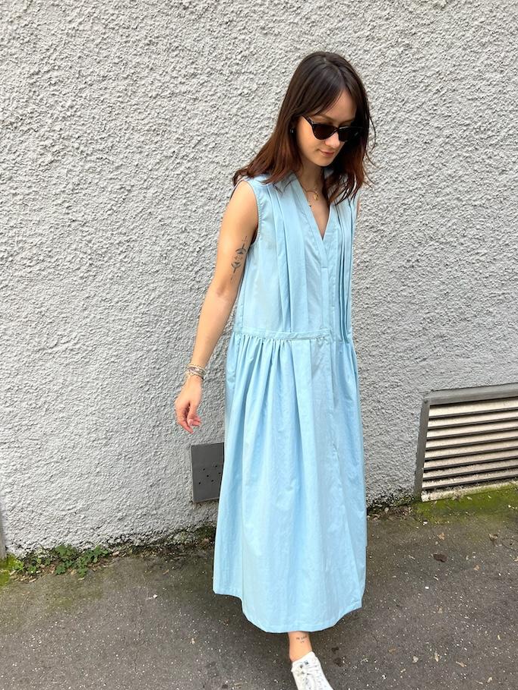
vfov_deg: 63.4
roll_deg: +0.6
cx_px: 277
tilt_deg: -16.8
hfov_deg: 49.7
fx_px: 559
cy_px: 347
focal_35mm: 28
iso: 50
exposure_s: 1/397
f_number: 1.5
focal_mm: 5.7
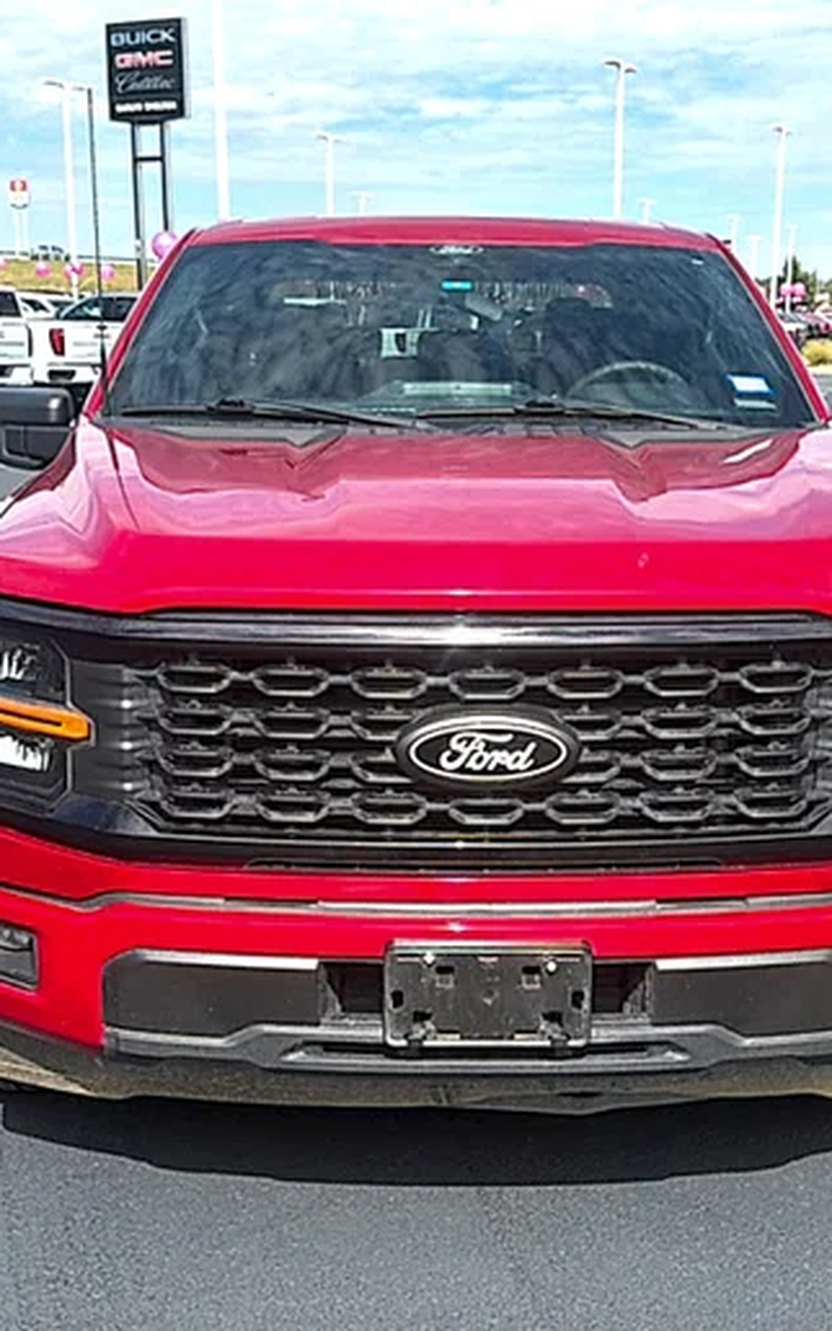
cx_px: 444
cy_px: 666
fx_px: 1306
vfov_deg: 54.0
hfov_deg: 35.3
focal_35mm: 36
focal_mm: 6.76
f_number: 1.78
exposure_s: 1/3953
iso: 80
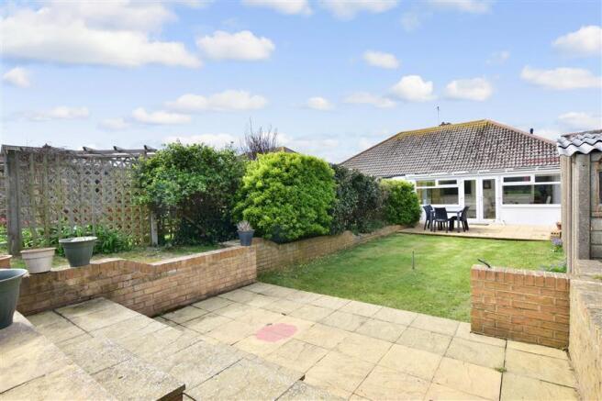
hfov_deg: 90.0
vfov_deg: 67.4
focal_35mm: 18
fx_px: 301
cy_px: 200
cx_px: 301
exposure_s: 1/400
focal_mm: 12
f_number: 14
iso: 640
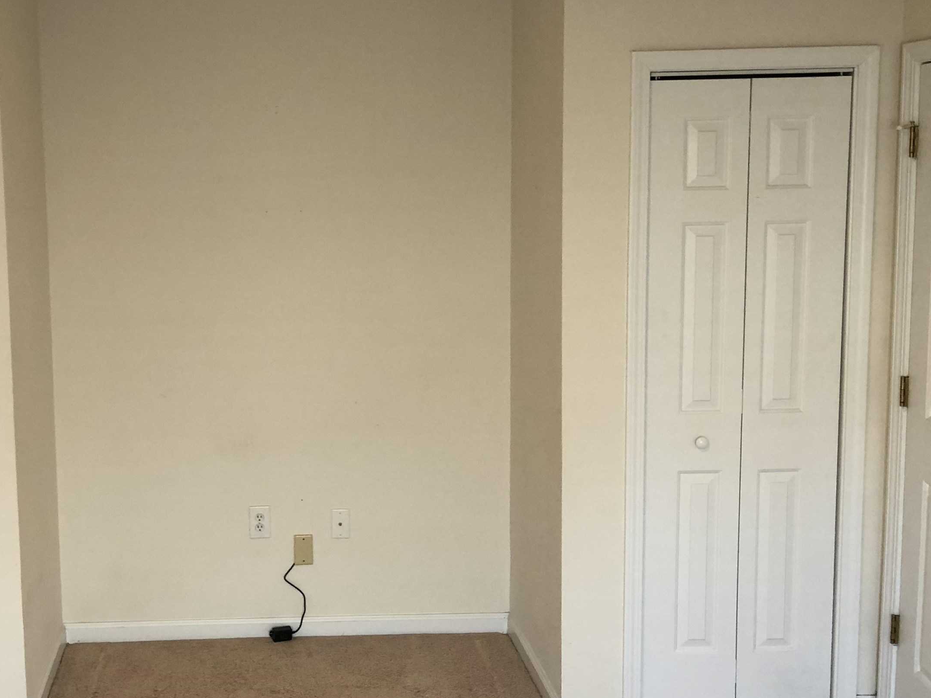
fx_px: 1076
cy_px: 288
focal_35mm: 40
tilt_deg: -6.8
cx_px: 275
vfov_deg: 35.9
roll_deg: +0.8
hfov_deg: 45.7
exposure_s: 1/20
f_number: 1.8
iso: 40
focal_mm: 3.99
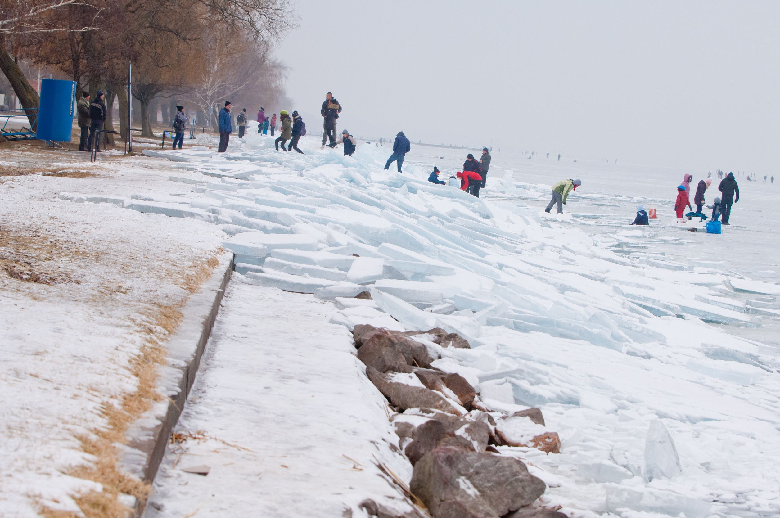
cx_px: 390
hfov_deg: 17.1
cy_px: 259
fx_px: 2597
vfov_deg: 11.4
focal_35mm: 120
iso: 320
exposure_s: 1/250
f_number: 7.1
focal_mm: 80
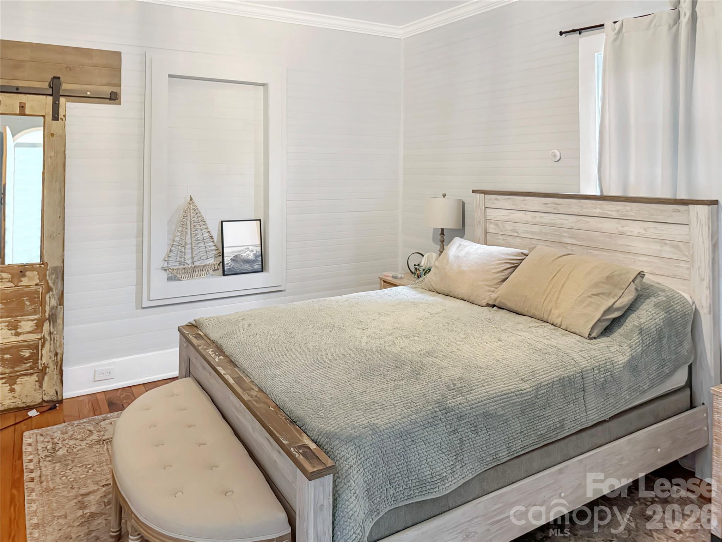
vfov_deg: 56.8
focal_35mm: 24
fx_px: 501
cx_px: 361
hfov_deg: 71.6
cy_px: 271
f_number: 1.78
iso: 800
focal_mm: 6.76
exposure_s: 1/40
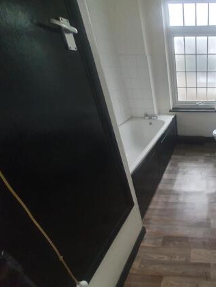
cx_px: 198
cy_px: 148
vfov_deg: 87.7
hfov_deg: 59.8
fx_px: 150
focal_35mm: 18
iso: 320
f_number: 2.2
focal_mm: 1.8
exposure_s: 1/50
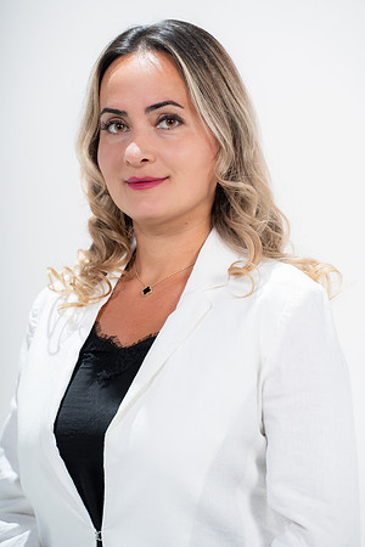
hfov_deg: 8.2
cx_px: 182
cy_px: 274
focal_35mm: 167
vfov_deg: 12.3
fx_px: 2540
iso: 320
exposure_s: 1/200
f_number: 5.6
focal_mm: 167
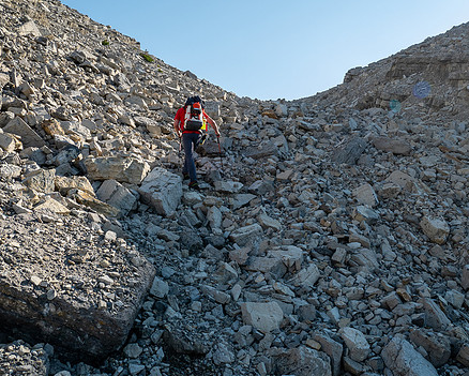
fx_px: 431
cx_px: 276
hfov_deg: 56.8
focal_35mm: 31
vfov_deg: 47.1
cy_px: 181
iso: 200
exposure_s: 1/200
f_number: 8
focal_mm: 12
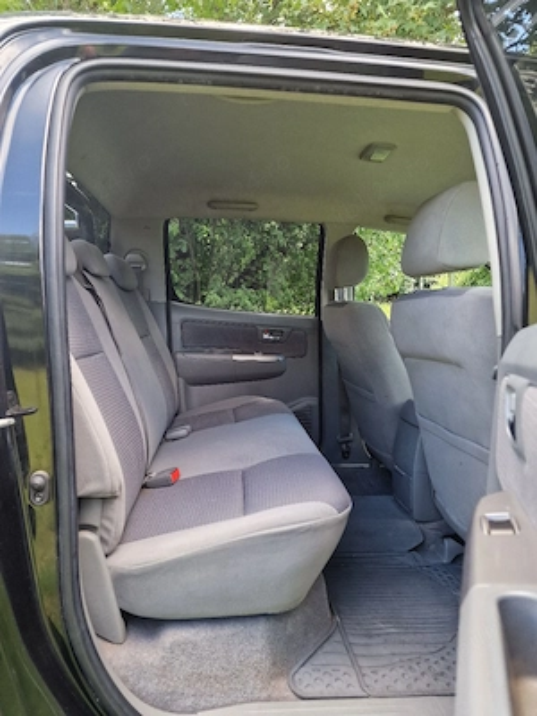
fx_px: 476
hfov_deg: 58.9
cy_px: 358
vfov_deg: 73.9
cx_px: 268
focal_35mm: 23
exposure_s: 1/182
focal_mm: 6.4
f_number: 1.8
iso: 125
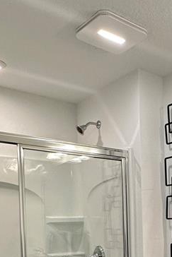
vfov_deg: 38.6
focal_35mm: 48
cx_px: 189
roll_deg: +2.1
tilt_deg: -1.0
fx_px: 344
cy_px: 226
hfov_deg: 26.0
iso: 160
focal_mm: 2.22
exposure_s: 1/120
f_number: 2.2
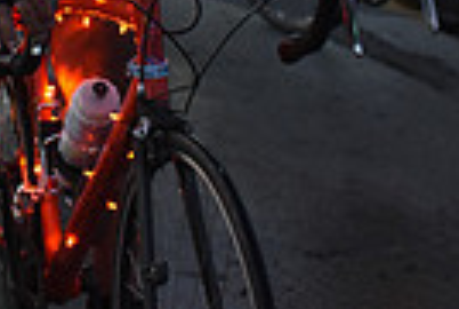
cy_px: -348
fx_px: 2760
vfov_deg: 6.2
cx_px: -14
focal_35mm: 216
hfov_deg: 9.4
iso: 2500
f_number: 2.8
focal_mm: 50
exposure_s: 1/400
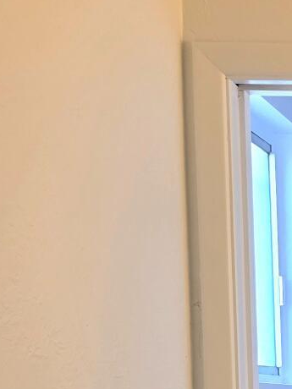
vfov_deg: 18.1
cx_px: 609
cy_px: 529
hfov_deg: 12.7
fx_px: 1125
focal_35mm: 100
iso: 125
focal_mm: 6.25
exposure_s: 1/120
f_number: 1.7
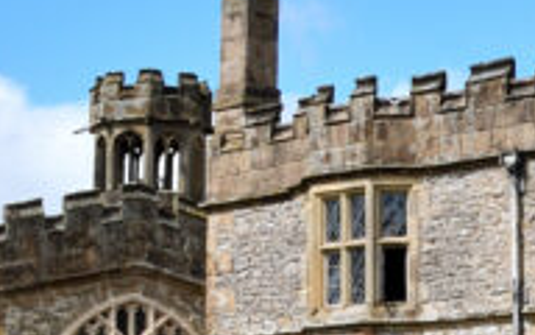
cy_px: 172
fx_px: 2143
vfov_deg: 8.9
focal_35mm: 147
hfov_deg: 13.2
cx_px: 858
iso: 100
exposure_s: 1/180
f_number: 13
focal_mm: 18
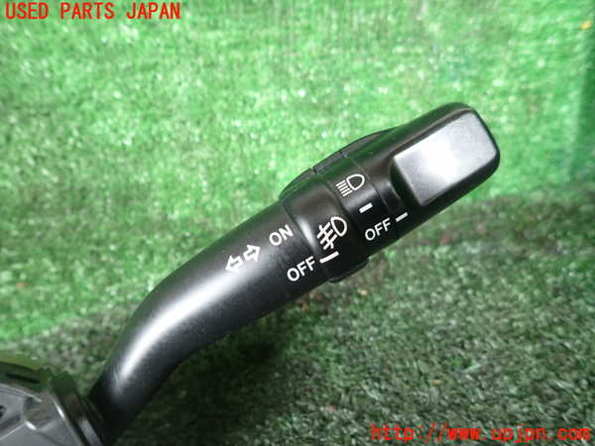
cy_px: 223
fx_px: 430
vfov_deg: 54.9
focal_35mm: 25
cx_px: 298
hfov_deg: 69.4
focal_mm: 4.5
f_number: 2
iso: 200
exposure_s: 1/30
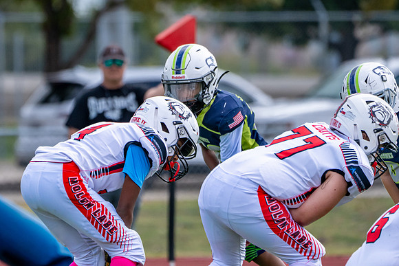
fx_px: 8962
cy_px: 86
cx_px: 177
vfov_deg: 1.7
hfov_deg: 2.6
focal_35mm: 808
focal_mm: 400
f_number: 5.6
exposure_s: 1/2500
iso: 800
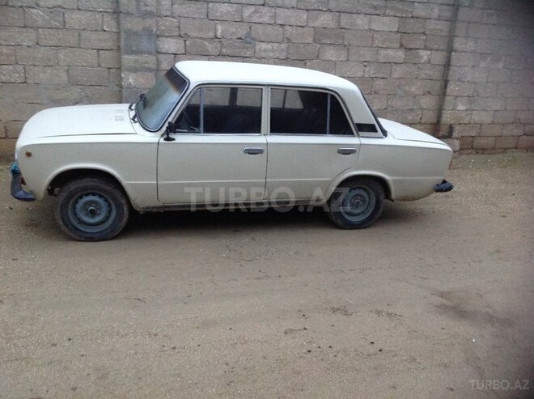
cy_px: 200
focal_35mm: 35
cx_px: 267
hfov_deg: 52.7
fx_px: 539
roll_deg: -2.9
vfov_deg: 40.6
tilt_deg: -17.4
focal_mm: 4.28
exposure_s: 1/15
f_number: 2.4
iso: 320
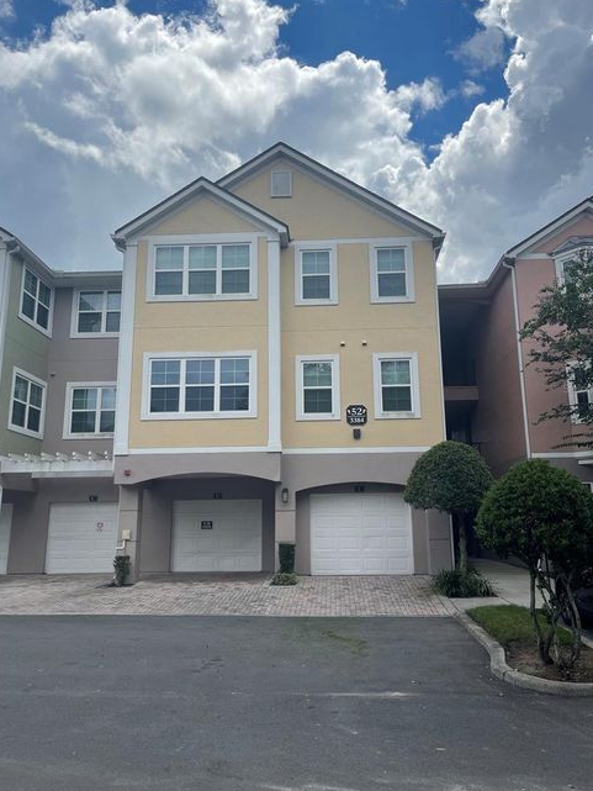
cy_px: 388
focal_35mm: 26
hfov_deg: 53.1
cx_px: 303
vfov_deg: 67.3
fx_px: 594
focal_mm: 5.1
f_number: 1.6
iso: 32
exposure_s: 1/5128
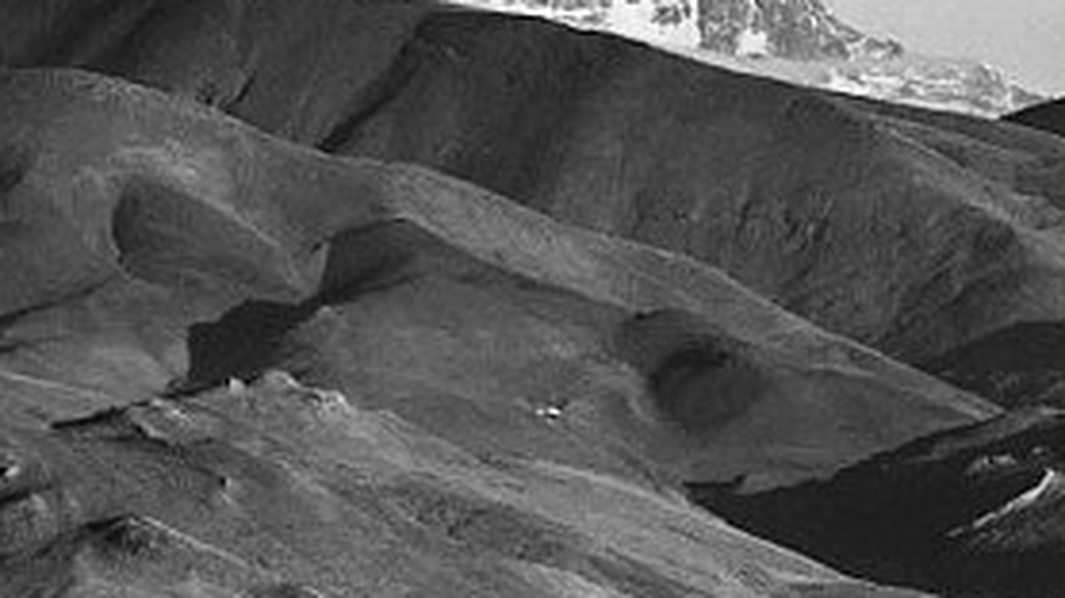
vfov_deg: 1.9
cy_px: 201
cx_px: 2218
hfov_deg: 3.4
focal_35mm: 633
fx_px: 17865
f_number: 5.6
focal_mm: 70
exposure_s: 1/400
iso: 250
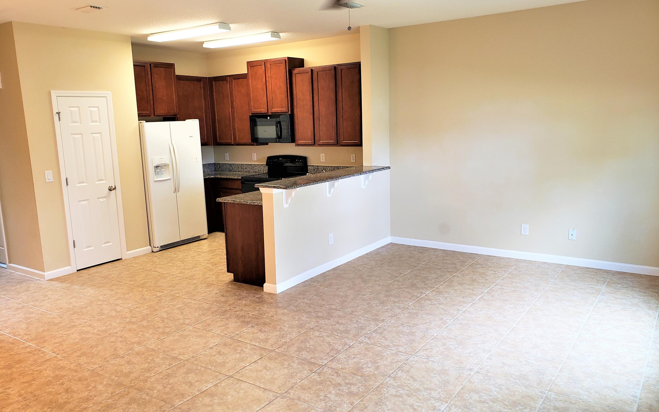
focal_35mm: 28
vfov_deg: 44.5
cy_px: 215
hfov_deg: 66.5
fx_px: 503
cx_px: 327
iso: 200
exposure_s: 1/60
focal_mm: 4.3
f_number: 2.4
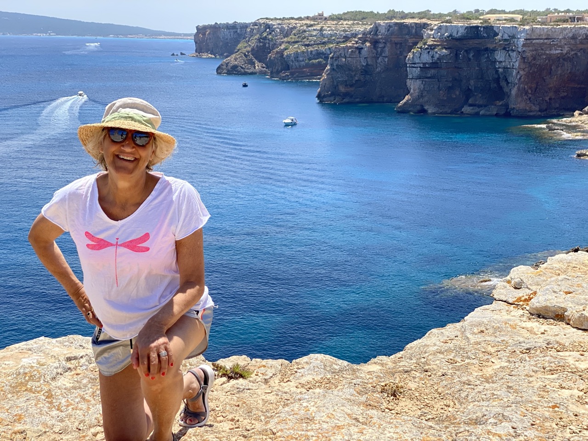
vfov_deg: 28.0
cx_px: 294
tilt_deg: -12.0
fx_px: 883
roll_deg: +0.2
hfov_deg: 36.8
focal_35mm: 52
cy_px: 220
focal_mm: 6
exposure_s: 1/1370
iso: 20
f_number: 2
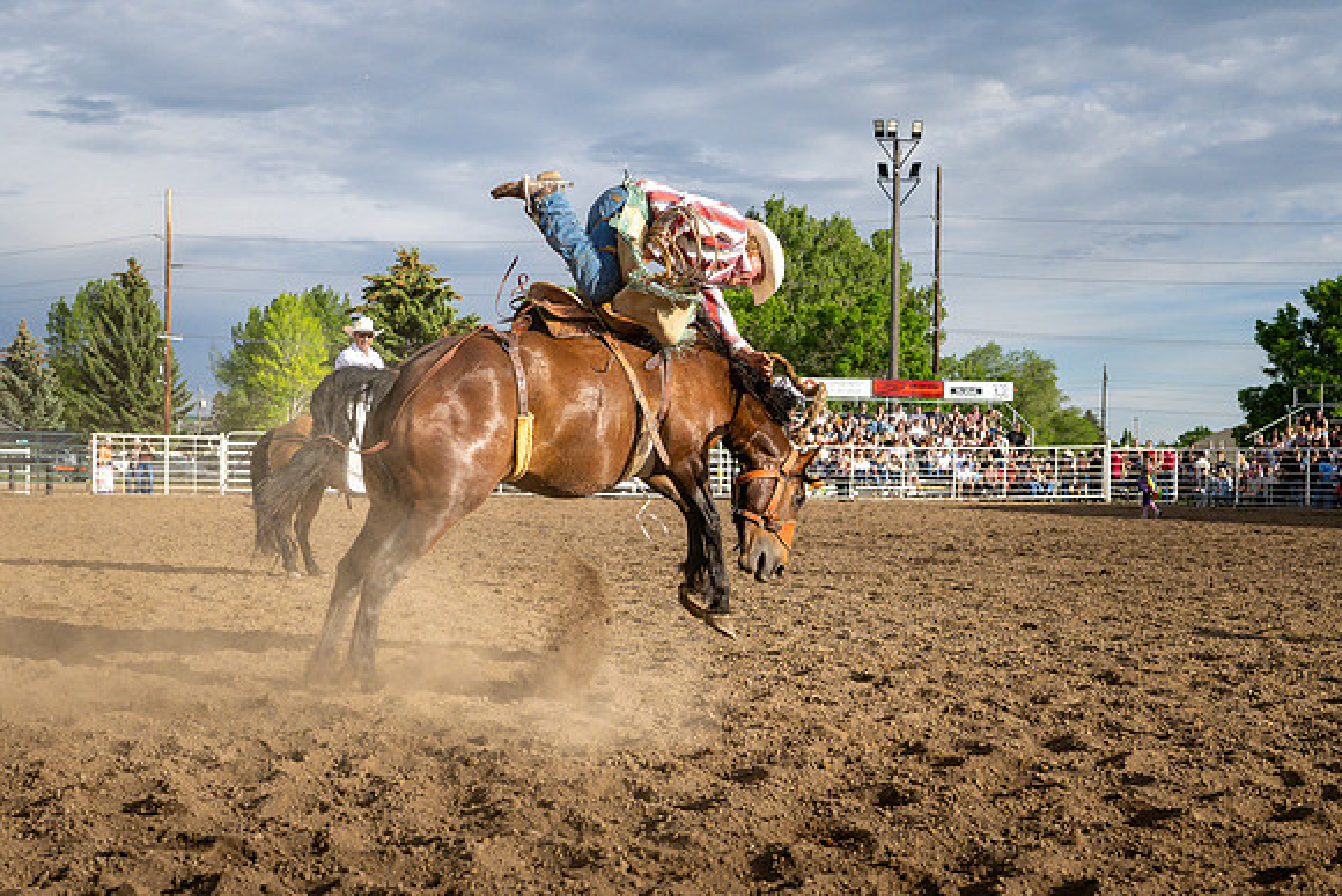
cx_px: 705
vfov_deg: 27.7
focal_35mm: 49
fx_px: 1816
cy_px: 490
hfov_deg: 40.5
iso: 800
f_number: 3.5
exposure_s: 1/10000
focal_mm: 32
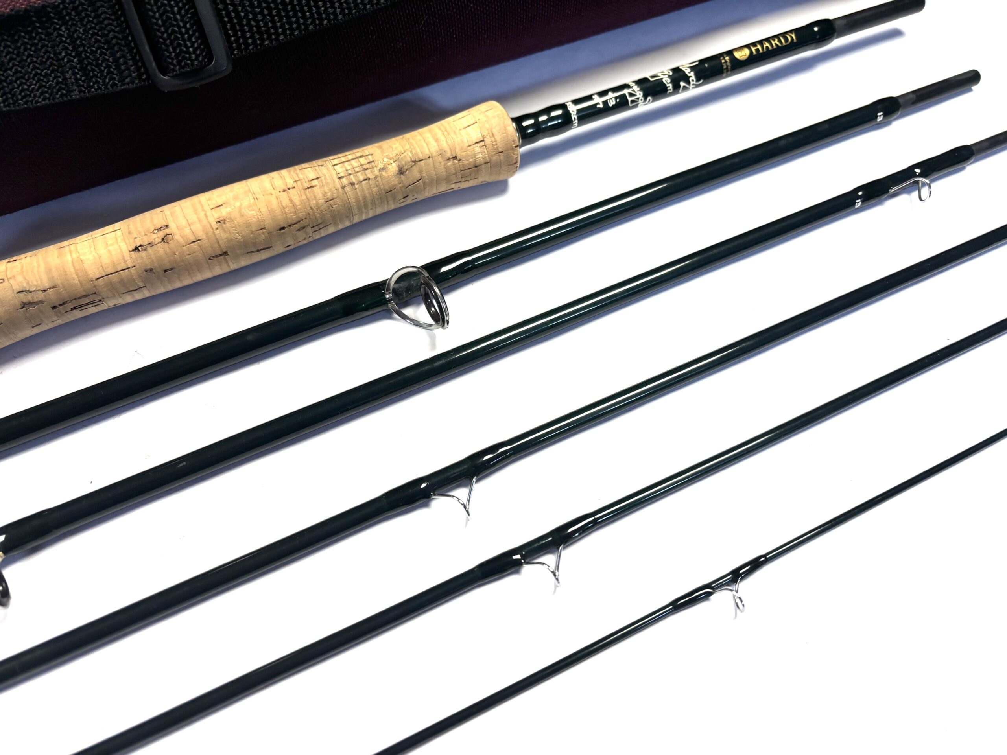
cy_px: 378
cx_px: 504
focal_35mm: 26
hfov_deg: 67.3
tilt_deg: -57.1
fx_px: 756
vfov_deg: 53.1
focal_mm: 5.96
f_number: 1.6
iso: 50
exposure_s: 1/100
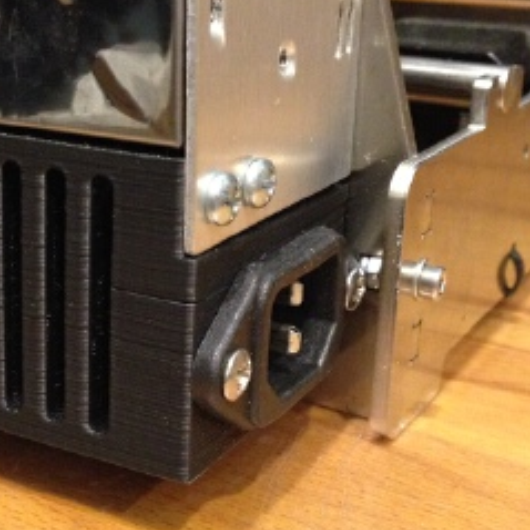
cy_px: 273
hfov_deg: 26.3
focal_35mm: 65
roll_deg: +0.1
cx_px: 167
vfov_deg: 26.5
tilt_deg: -21.5
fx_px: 1126
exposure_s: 1/15
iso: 500
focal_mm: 4.12
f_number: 2.4
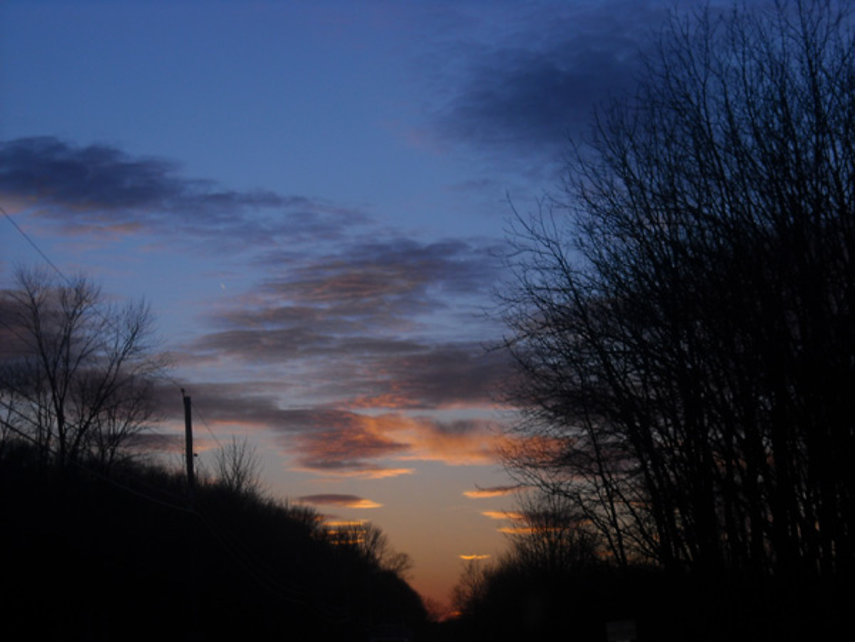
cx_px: 428
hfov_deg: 18.7
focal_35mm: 105
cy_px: 321
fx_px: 2593
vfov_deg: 14.1
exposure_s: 1/228
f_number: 4.7
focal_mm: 17.1
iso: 64
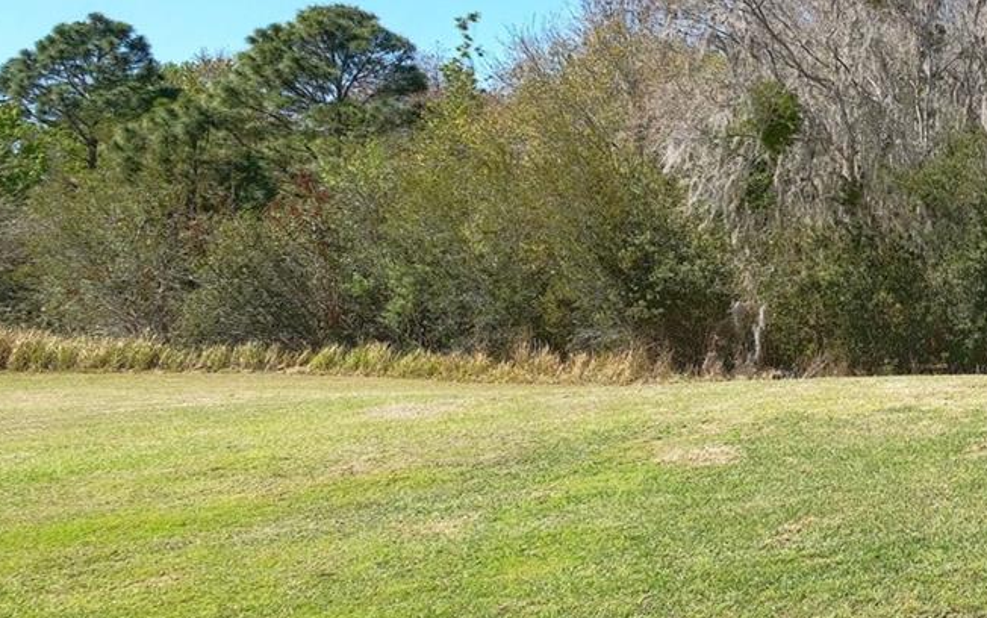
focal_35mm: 30
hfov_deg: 43.4
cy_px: 200
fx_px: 807
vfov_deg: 41.3
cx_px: 1152
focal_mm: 8
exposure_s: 1/8000
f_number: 8
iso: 200
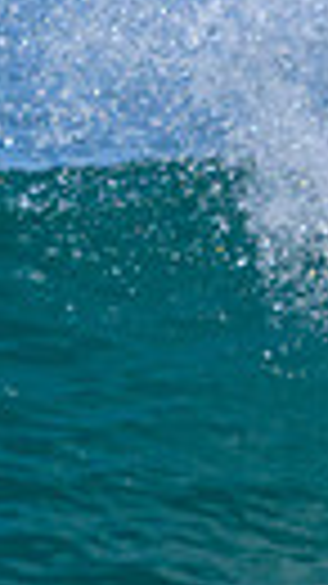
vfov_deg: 0.5
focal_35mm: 4282
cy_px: 356
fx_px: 66293
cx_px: 740
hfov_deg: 0.3
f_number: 11
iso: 900
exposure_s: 1/2000
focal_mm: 750
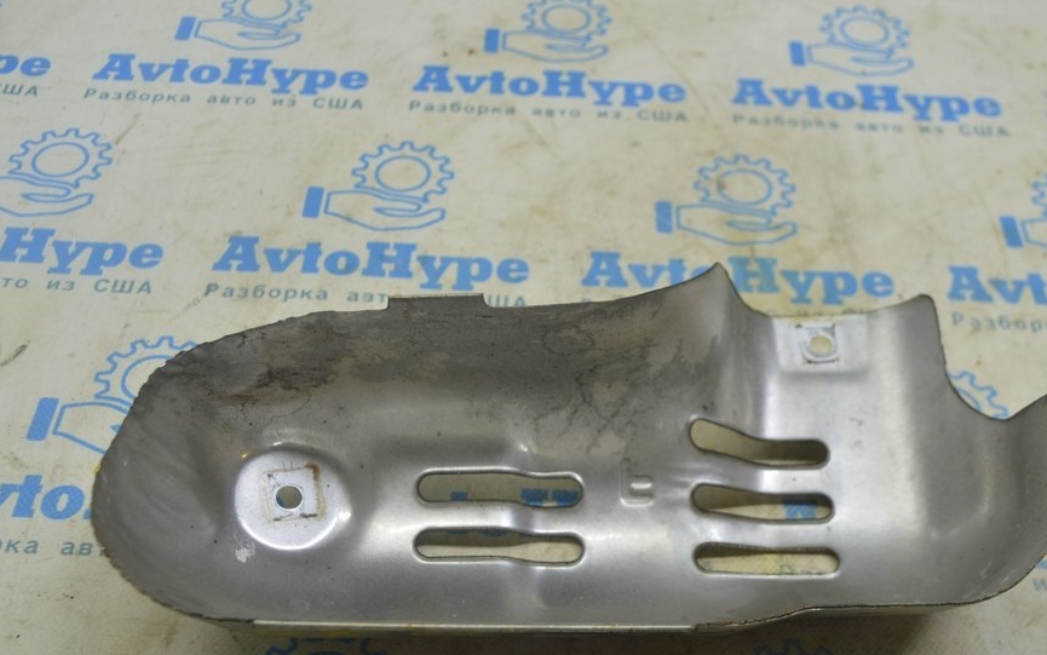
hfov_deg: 42.6
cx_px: 545
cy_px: 382
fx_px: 1341
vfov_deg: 27.4
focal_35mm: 47
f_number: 5.6
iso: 400
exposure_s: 1/40
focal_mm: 26
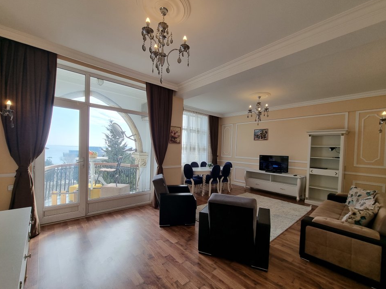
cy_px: 150
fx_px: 156
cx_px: 197
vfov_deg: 85.6
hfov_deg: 102.1
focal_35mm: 14
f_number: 2.2
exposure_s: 1/211
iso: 50
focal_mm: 2.2
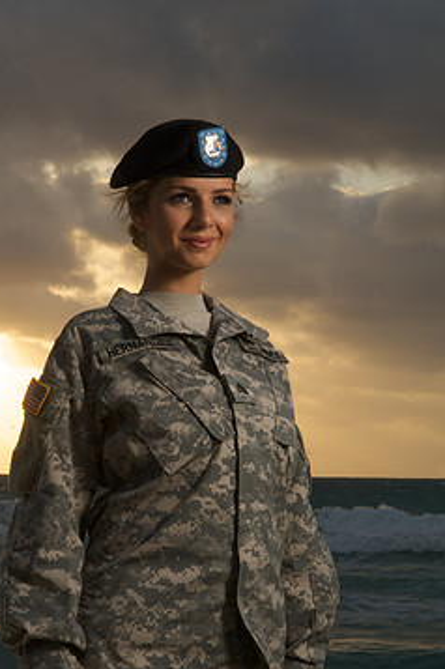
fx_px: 1925
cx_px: 190
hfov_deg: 13.2
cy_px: 404
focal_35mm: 104
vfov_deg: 19.7
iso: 100
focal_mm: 55
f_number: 22
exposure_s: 1/15
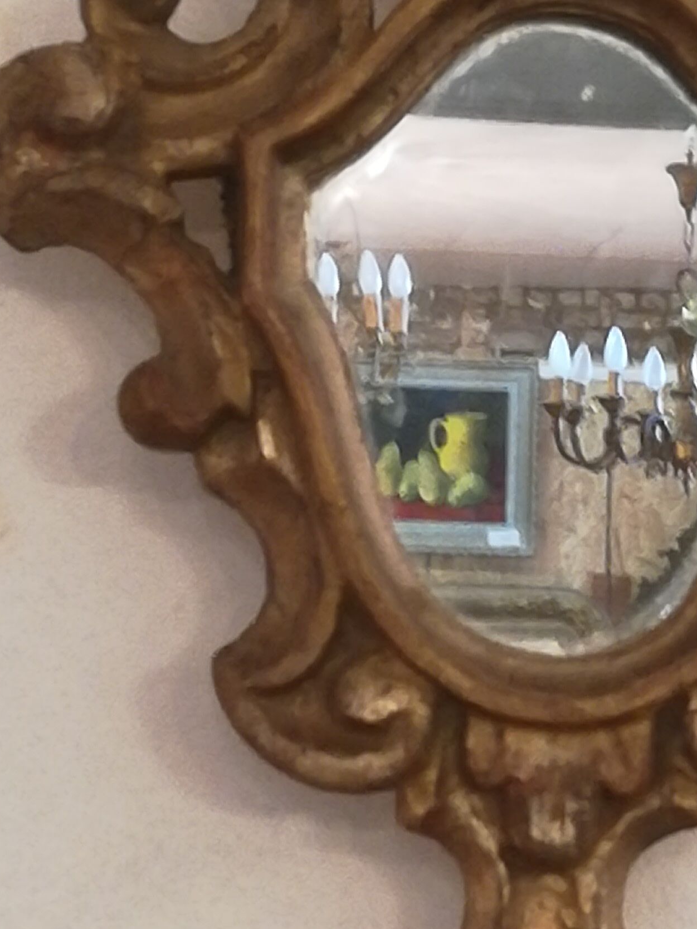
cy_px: 400
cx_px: 589
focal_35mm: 157
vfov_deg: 12.6
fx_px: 4215
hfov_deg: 9.4
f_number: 2.2
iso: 500
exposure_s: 1/25
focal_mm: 3.83
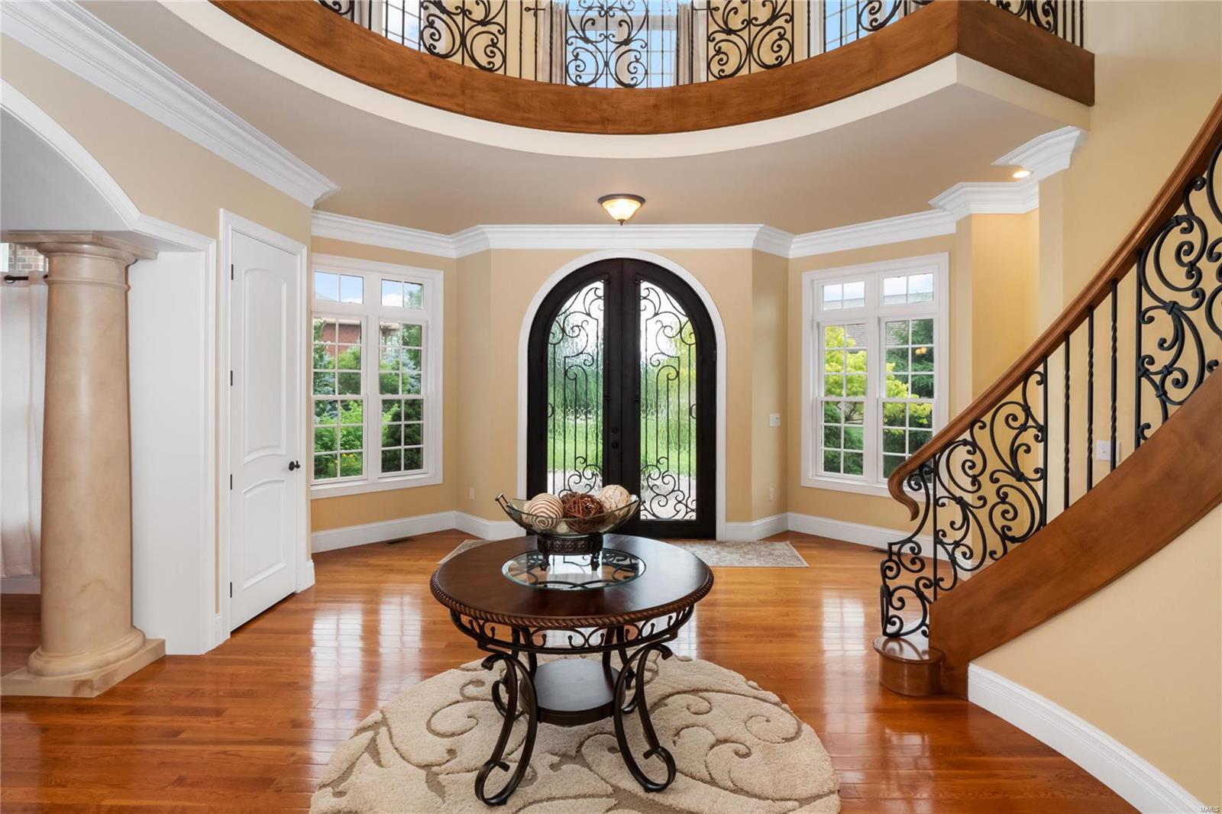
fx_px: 611
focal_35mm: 18
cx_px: 611
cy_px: 407
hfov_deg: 90.0
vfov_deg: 67.4
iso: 640
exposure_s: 1/25
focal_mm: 9
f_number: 10
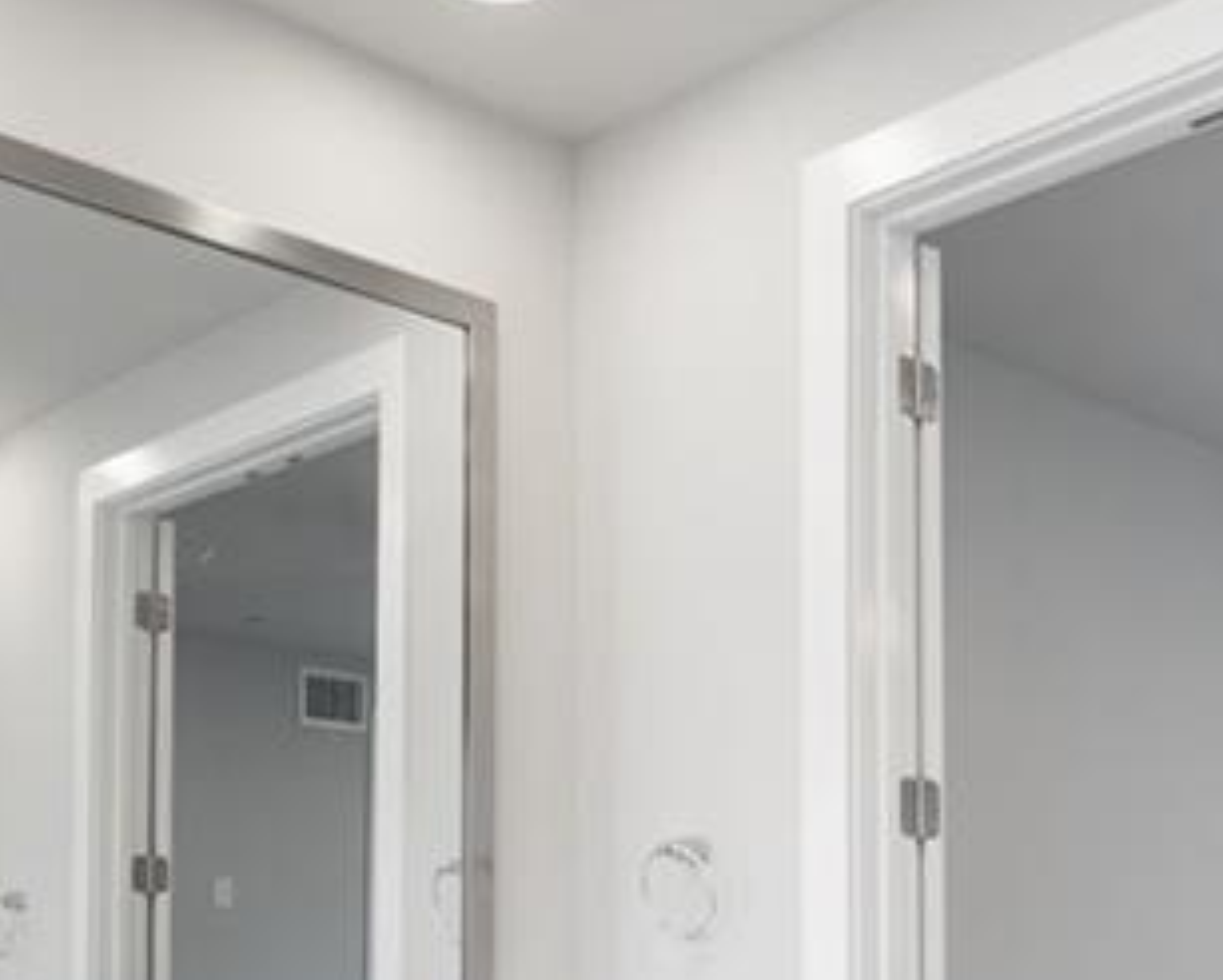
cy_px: 1056
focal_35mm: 50
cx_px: 813
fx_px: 1811
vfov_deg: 27.8
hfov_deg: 36.9
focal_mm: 16
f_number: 7.1
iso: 1600
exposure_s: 1/20
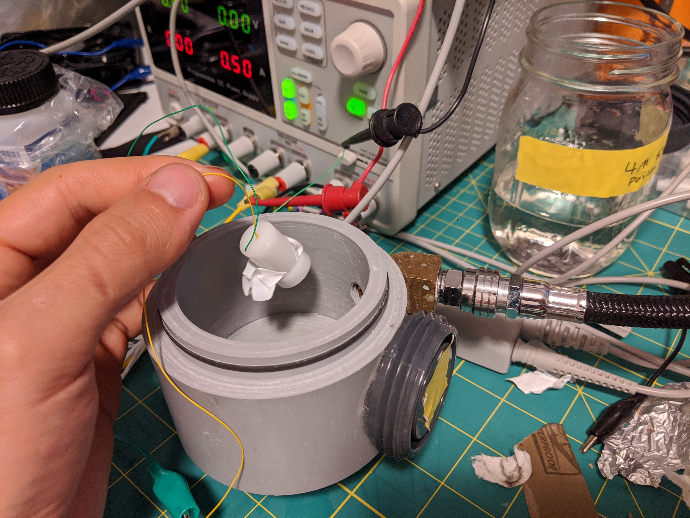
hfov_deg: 65.3
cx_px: 345
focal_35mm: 27
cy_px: 259
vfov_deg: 51.4
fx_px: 538
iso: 151
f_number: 1.8
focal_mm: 4.44
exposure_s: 1/24
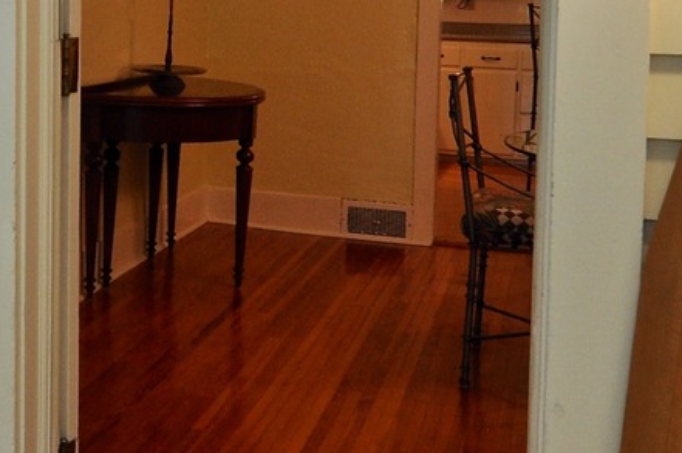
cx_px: 90
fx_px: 1151
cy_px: 68
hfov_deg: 31.7
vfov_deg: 21.9
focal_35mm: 61
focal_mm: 11
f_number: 4.5
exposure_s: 1/80
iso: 400
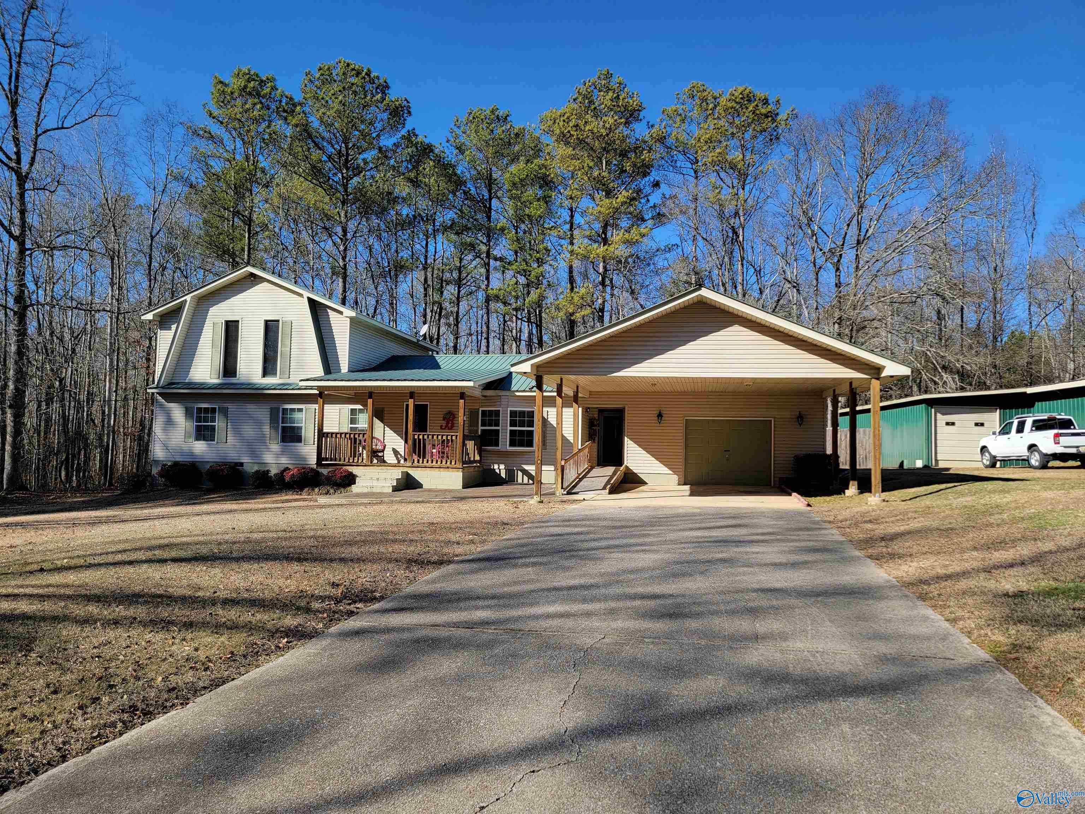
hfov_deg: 71.6
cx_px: 542
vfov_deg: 56.8
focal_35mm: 24
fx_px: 752
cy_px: 407
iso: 16
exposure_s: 1/548
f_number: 1.8
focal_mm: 6.7
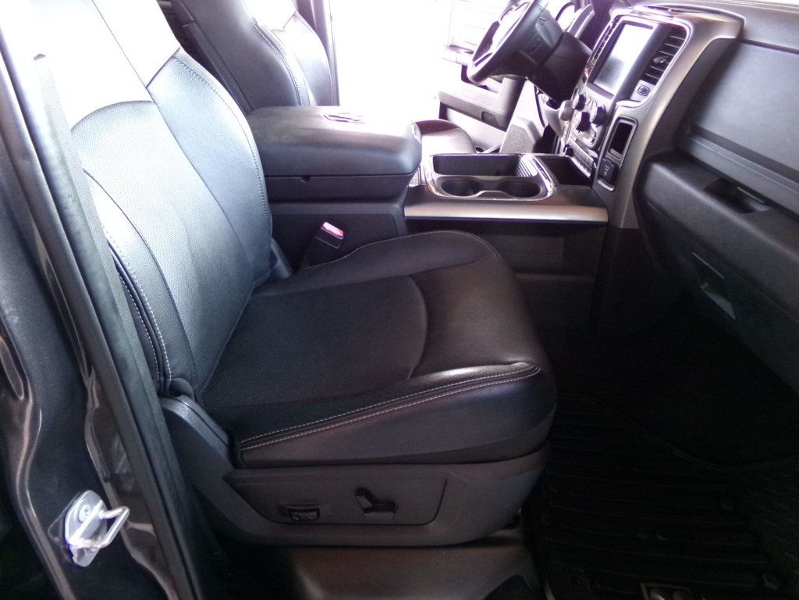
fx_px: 554
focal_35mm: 24
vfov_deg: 56.8
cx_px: 400
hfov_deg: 71.6
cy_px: 300
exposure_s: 1/60
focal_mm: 4.3
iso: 800
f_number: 3.7
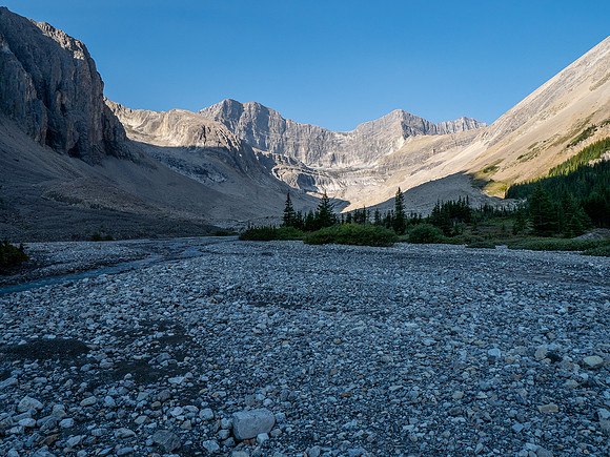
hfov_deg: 71.6
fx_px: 423
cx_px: 305
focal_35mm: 24
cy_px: 228
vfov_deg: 56.8
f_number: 8
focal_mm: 12
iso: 200
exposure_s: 1/400
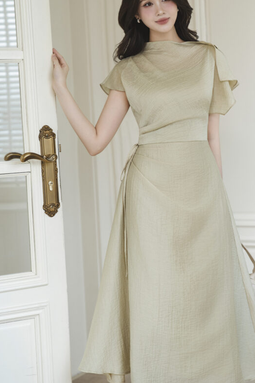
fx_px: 850
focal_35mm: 80
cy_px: 161
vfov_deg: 25.3
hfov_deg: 17.0
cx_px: 161
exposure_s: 1/160
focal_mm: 63
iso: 250
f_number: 2.8
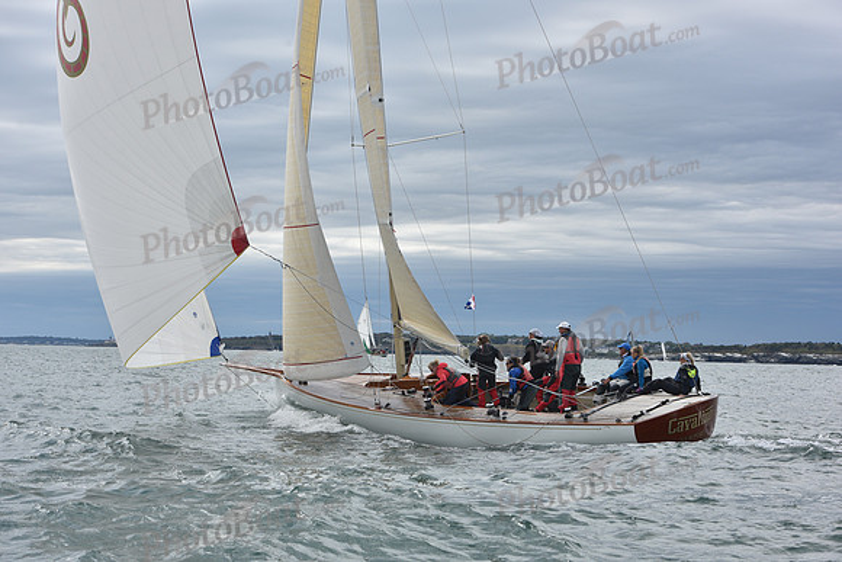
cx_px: 421
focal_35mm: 70
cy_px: 281
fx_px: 1638
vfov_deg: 19.5
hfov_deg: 28.8
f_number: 9
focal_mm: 70
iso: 320
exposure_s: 1/1000
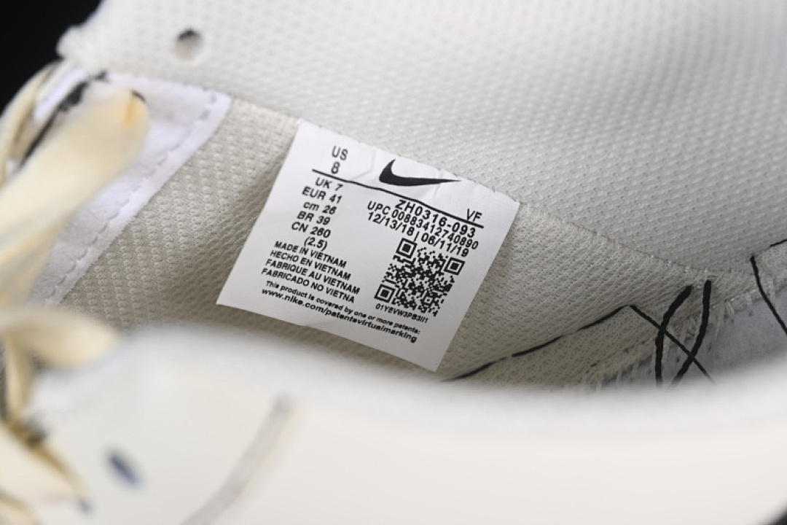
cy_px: 262
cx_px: 394
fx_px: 1639
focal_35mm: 75
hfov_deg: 27.0
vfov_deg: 18.2
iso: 160
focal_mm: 50
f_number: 7.1
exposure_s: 1/100
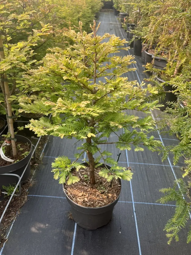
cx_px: 96
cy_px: 128
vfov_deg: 67.3
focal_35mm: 26
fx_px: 191
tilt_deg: -32.7
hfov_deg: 53.1
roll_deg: -2.5
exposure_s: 1/504
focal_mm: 5.1
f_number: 1.6
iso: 50
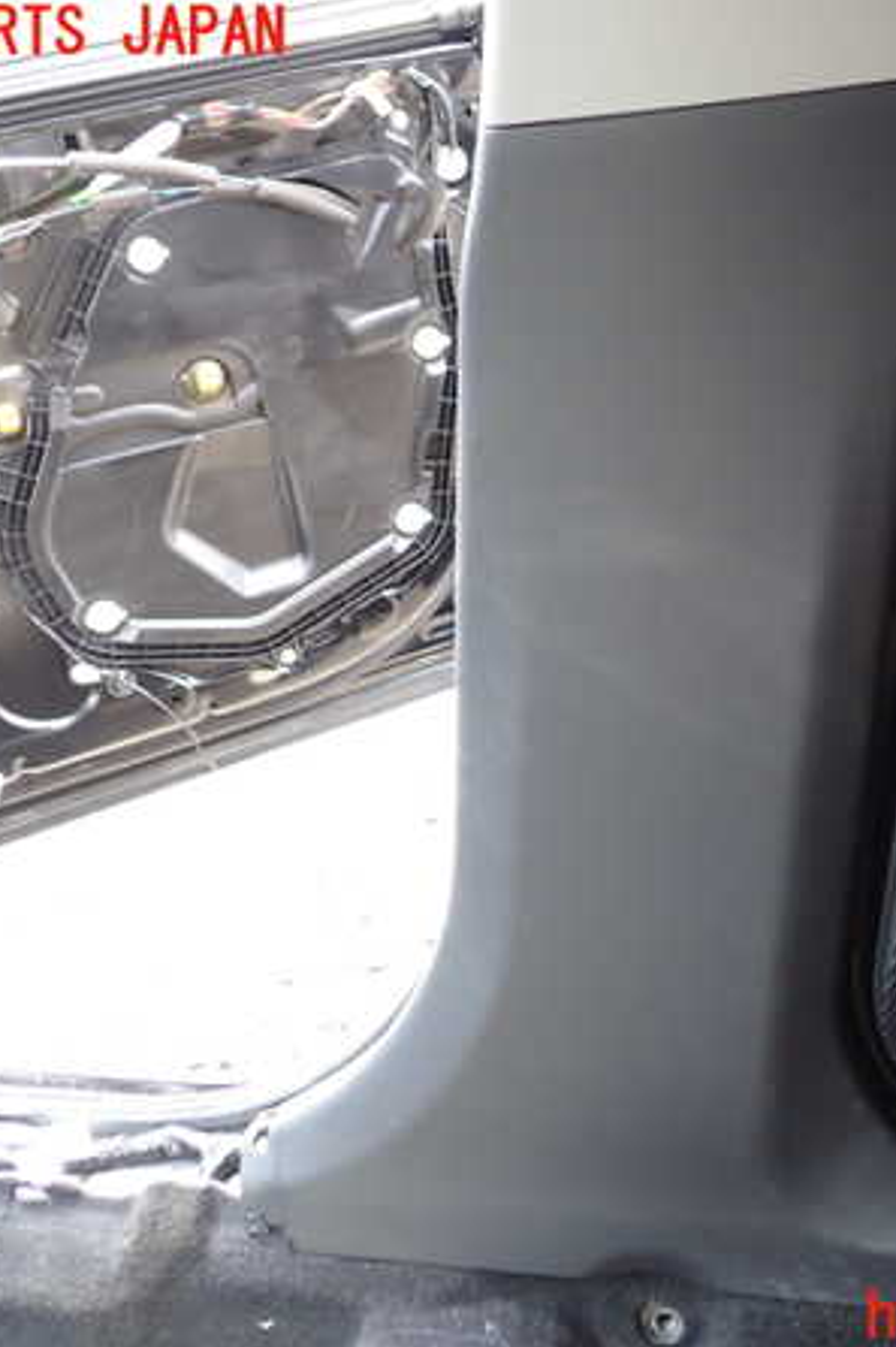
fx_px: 1569
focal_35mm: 42
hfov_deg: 31.4
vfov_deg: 46.4
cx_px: 643
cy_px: 677
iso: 200
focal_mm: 5.4
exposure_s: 1/40
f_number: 2.3
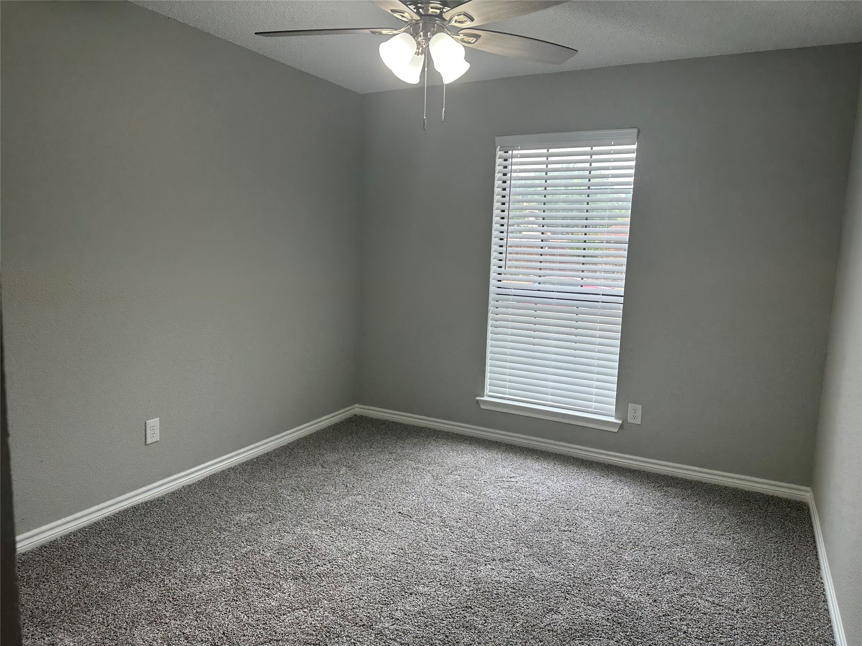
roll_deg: -1.7
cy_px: 323
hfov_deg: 71.6
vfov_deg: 56.8
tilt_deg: -8.3
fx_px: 598
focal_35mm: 24
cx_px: 431
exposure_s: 1/163
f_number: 1.78
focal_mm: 6.86
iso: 80
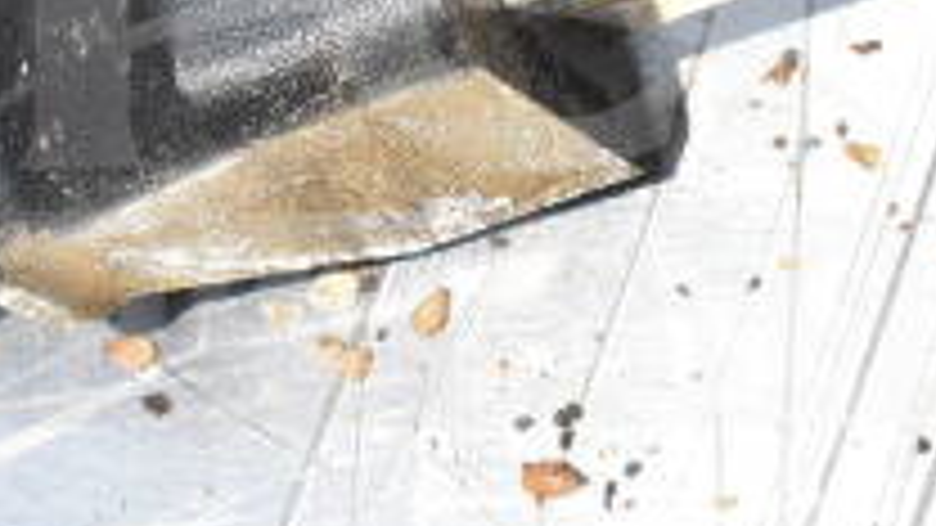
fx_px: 4343
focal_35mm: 175
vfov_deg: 6.9
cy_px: 70
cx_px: 418
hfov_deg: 12.3
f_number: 16
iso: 1600
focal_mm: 38
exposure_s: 1/1000
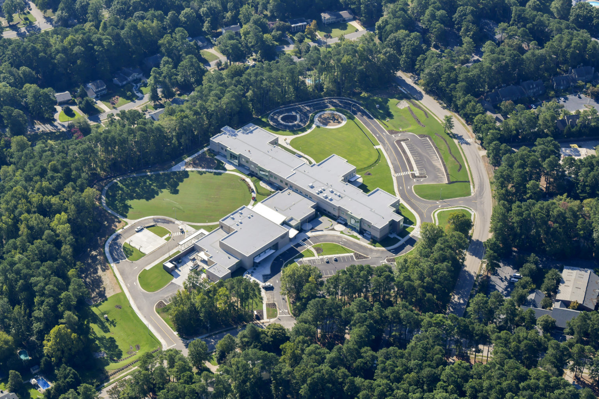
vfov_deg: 14.0
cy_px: 200
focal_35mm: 98
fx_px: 1630
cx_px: 300
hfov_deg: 20.8
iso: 500
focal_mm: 98
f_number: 7.1
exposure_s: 1/1600
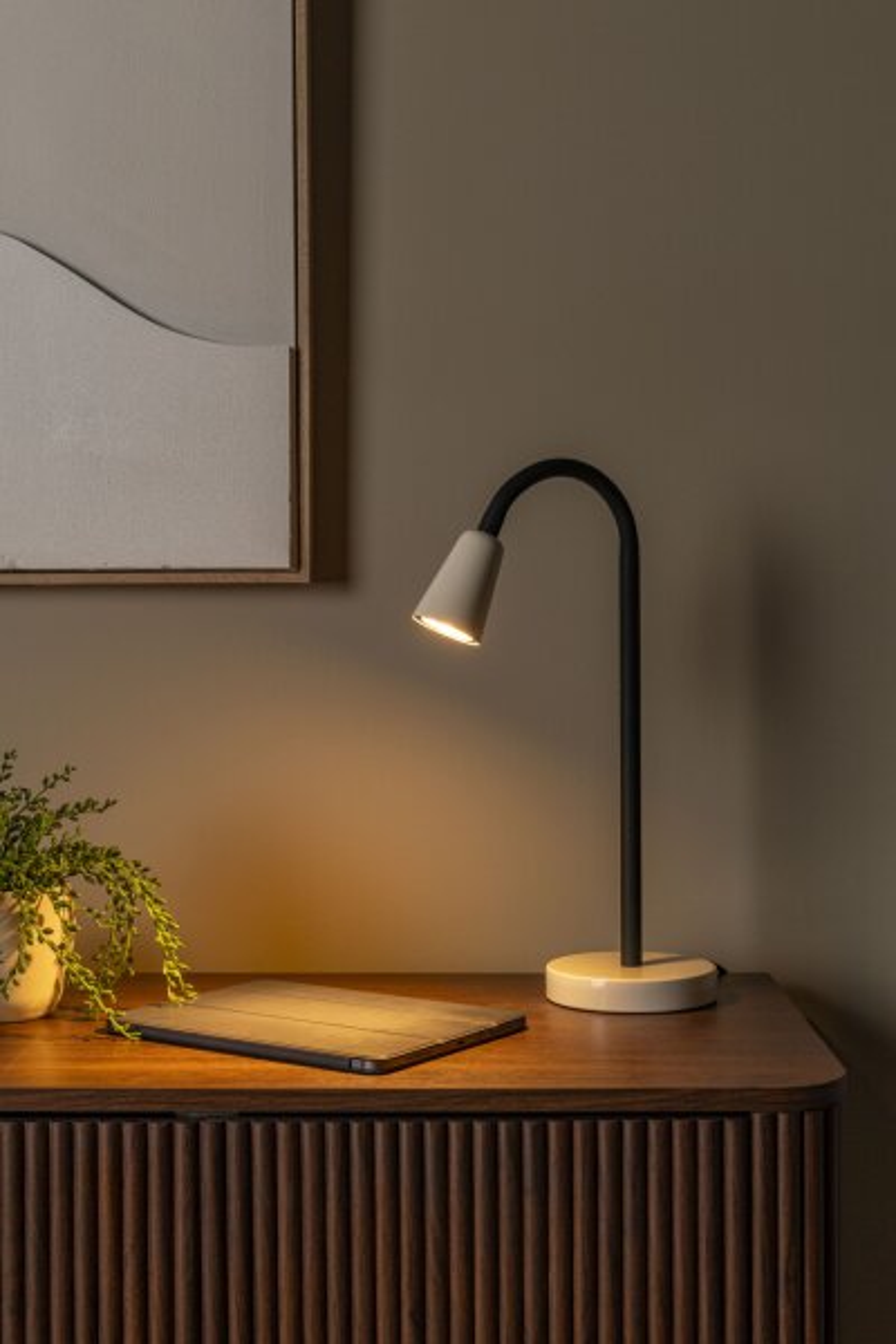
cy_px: 672
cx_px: 448
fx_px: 1867
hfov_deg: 27.0
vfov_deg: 39.6
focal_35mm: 50
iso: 400
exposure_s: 1/13
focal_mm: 50
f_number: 13
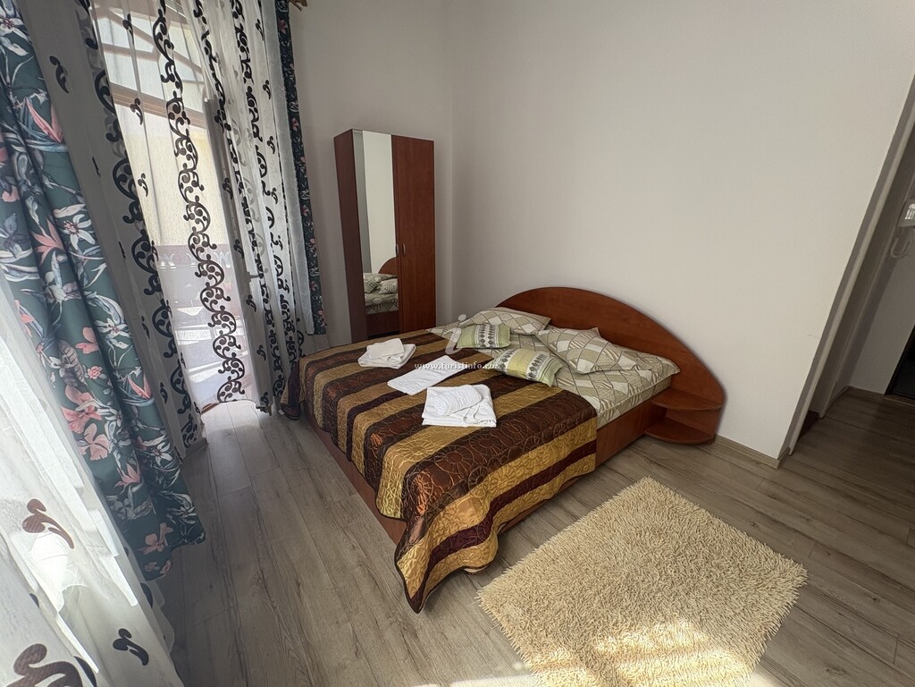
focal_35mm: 14
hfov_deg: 102.1
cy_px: 344
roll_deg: +0.3
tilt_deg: -18.2
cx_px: 458
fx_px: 370
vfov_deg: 85.7
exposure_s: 1/99
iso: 100
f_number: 2.2
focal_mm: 2.22
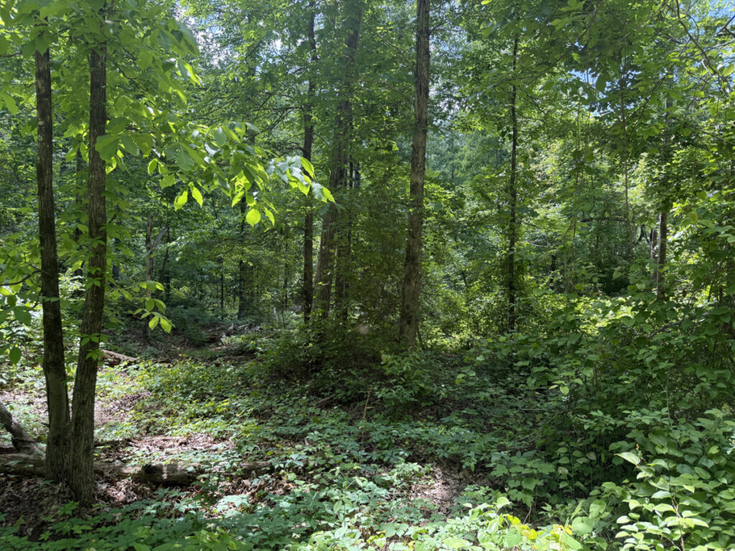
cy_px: 276
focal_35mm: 24
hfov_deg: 71.6
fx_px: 510
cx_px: 368
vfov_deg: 56.8
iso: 100
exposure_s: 1/363
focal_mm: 6.8
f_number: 1.8
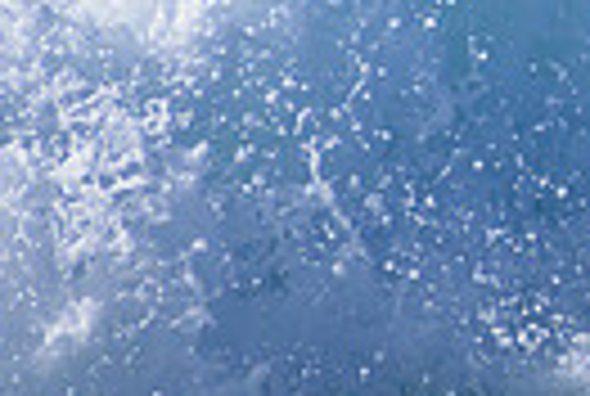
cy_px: -407
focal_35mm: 4193
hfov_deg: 0.5
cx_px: 1243
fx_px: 68875
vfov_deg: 0.3
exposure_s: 1/2000
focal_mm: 950
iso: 1000
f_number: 11
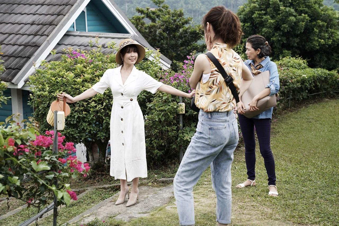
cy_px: 113
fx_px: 546
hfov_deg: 34.5
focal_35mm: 58
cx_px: 170
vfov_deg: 23.4
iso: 125
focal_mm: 58
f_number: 4.5
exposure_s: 1/320
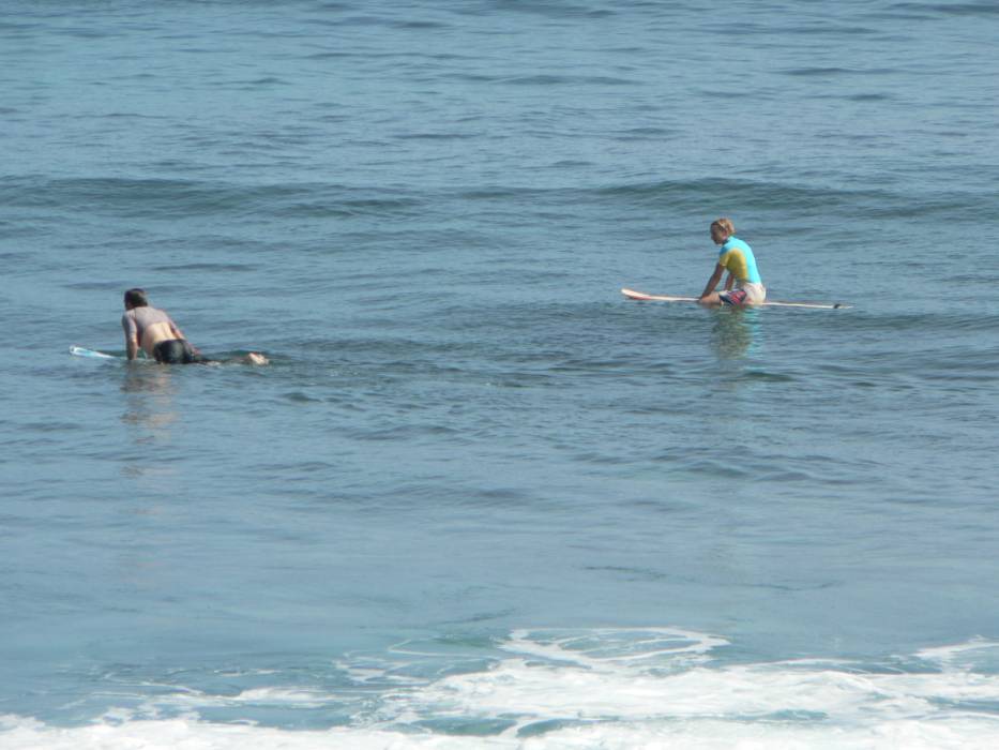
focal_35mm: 432
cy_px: 375
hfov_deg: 4.6
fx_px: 12469
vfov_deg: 3.4
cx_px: 500
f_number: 5
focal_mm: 72
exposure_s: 1/400
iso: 80
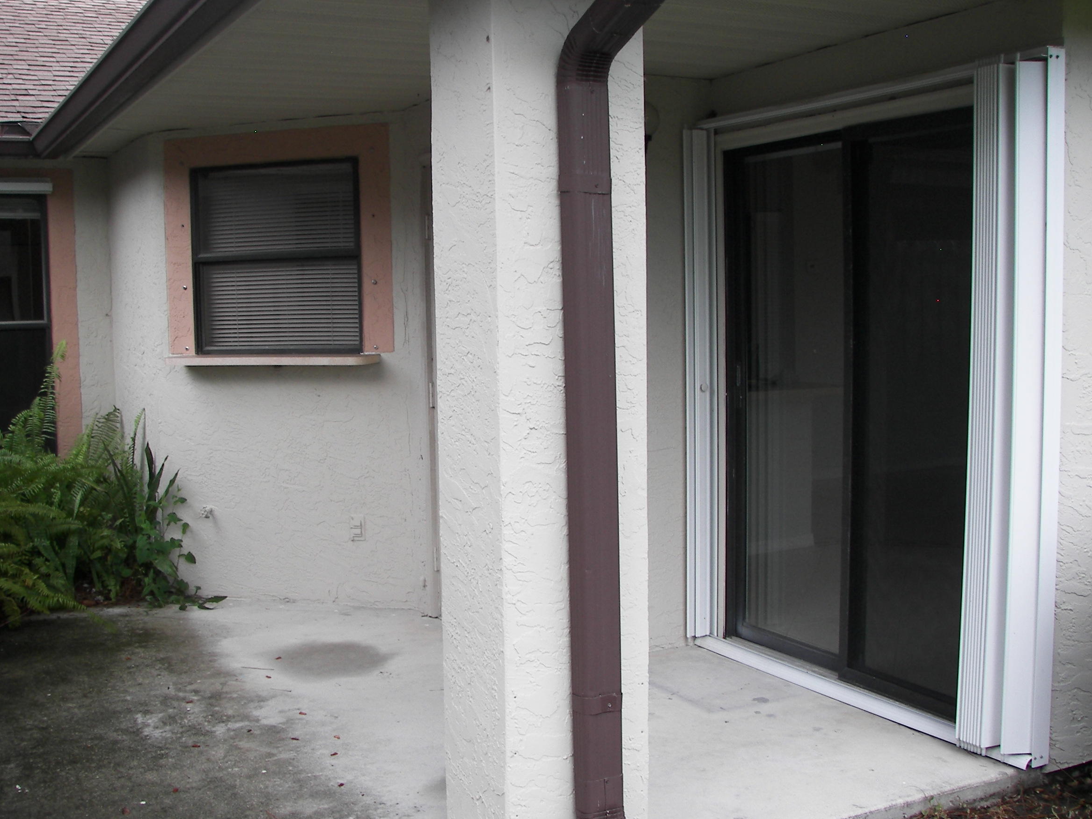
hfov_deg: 46.7
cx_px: 486
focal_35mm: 40
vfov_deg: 36.0
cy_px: 402
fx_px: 1262
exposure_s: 1/320
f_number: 2.8
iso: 50
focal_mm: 6
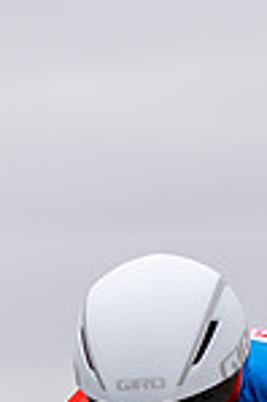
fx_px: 6802
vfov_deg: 3.3
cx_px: 245
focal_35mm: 610
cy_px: 962
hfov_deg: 2.2
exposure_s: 1/800
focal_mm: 70
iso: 100
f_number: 3.5
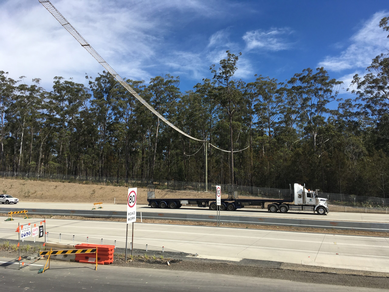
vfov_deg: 48.2
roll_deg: -0.2
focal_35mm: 29
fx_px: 326
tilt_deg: +7.1
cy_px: 146
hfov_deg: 61.7
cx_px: 194
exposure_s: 1/1748
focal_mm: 4.15
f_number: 2.2
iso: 25
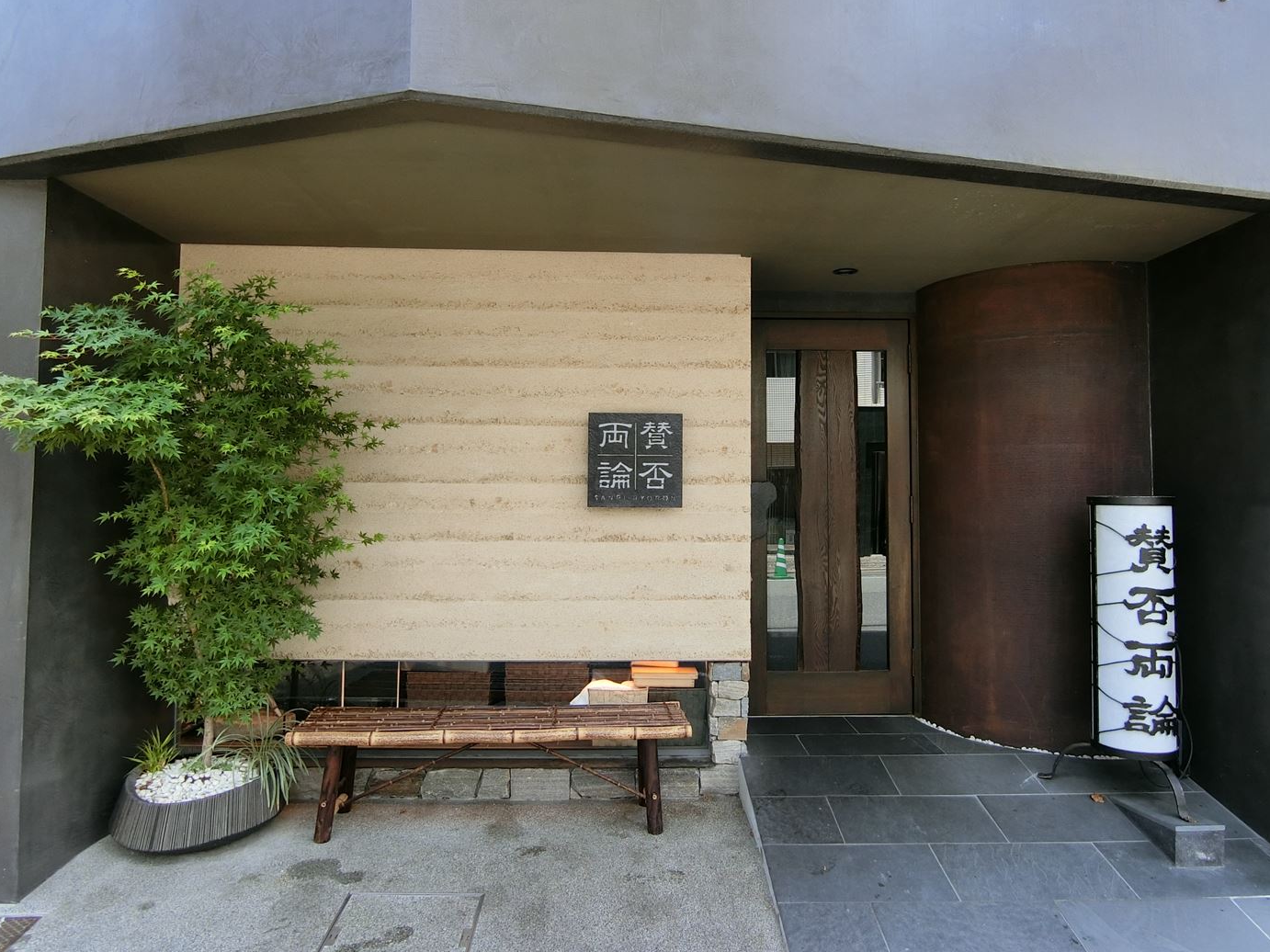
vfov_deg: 61.1
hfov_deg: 76.4
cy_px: 459
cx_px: 657
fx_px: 807
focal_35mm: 22
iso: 80
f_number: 2.7
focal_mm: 4.06
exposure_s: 1/200
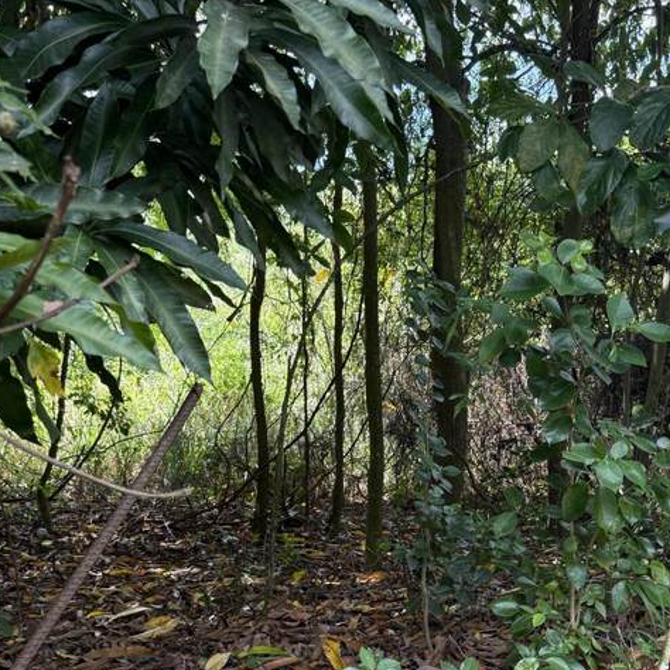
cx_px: 400
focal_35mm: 43
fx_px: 942
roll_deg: -1.4
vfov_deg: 37.5
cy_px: 554
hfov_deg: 39.0
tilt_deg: -15.2
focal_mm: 6.76
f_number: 1.78
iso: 100
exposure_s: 1/243
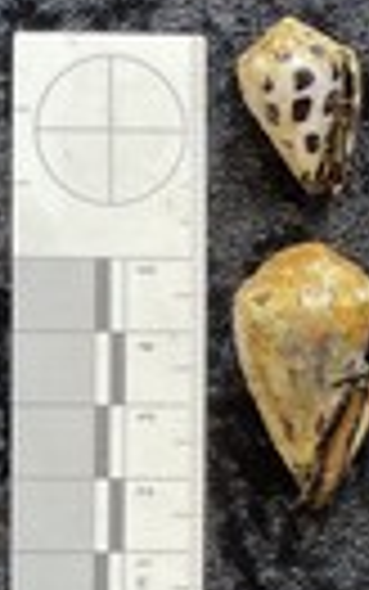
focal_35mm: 82
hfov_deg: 14.5
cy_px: 376
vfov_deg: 25.1
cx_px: 608
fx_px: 1318
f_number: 1.8
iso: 50
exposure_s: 1/50
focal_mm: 3
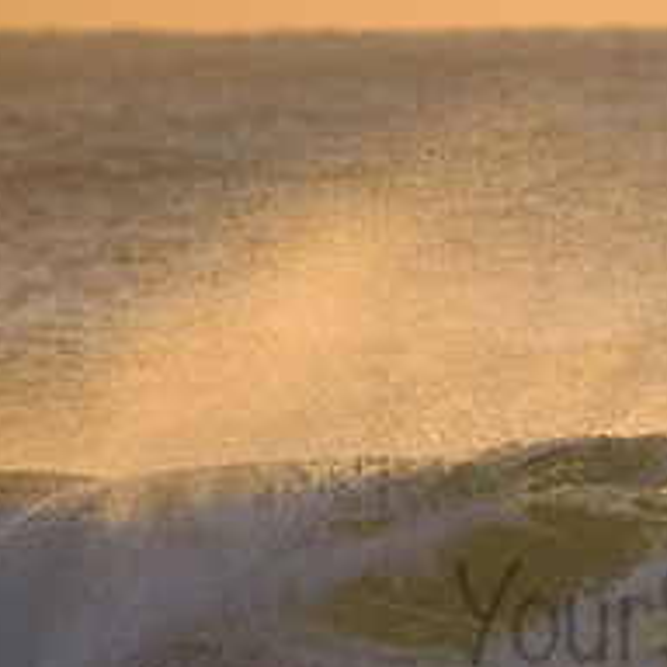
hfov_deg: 1.4
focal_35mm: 1284
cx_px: 813
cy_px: 582
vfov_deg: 1.4
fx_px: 27991
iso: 900
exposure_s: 1/2500
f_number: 5.6
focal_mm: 500
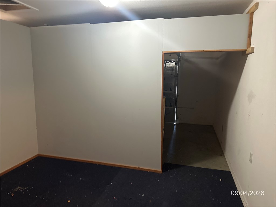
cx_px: 138
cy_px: 104
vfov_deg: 56.8
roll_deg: -0.6
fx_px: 191
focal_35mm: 24
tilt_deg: -4.9
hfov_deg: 71.6
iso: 800
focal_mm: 6.86
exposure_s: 1/40
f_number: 1.78
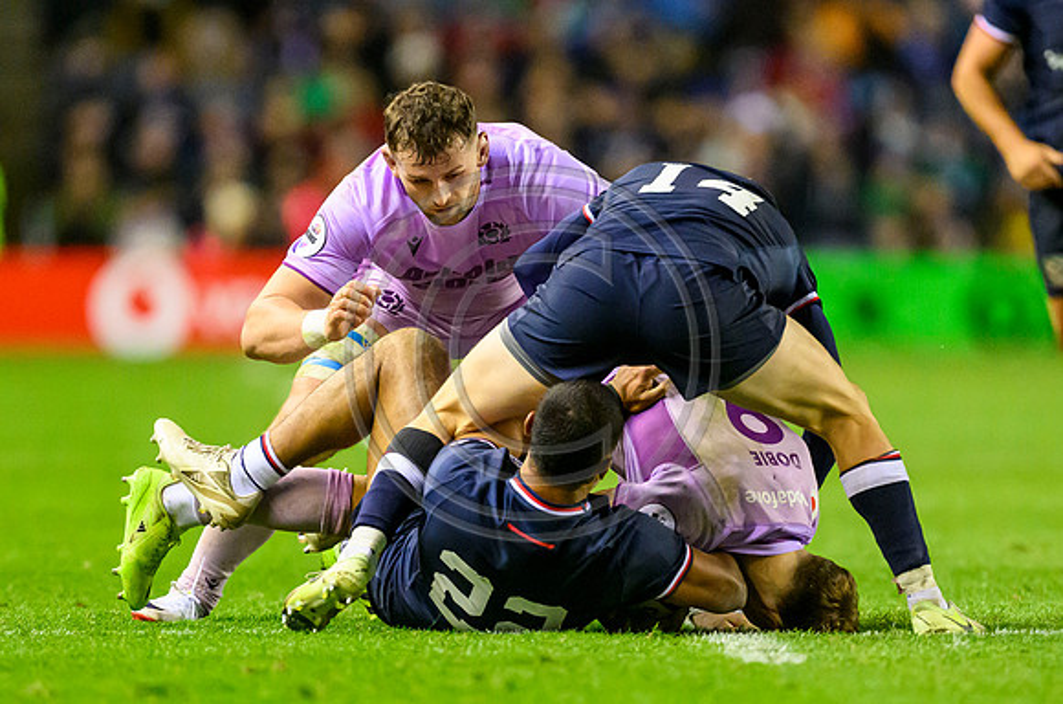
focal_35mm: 736
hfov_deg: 2.8
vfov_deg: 1.9
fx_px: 21694
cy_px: 464
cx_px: 563
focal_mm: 400
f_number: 2.8
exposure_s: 1/2000
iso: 10000
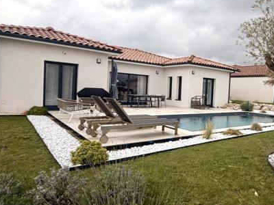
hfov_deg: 61.5
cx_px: 188
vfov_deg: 49.7
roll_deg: -2.8
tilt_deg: -0.7
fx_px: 222
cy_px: 97
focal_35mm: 28
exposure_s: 1/1613
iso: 20
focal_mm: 2.22
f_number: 2.2
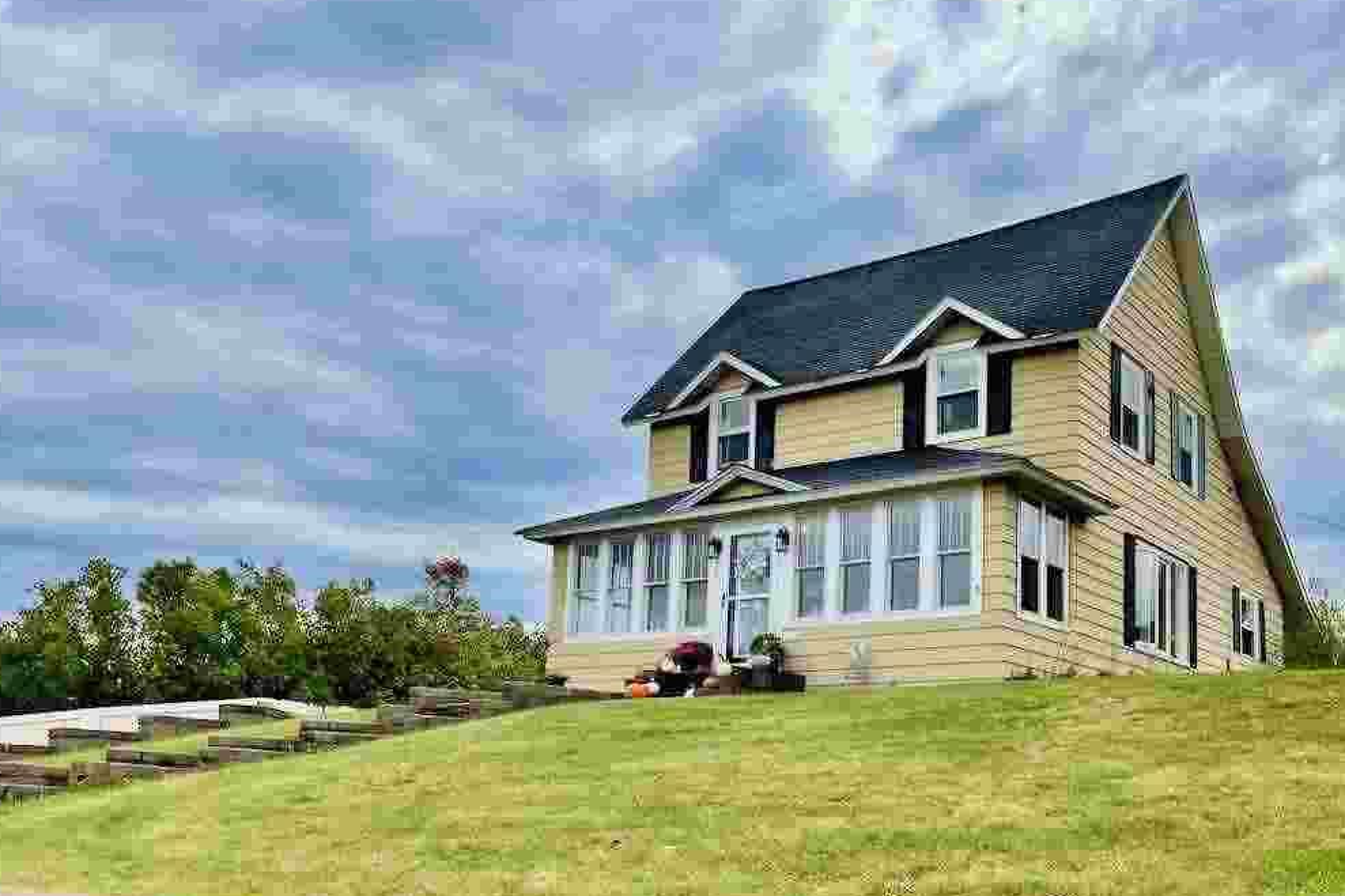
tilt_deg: +7.8
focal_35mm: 35
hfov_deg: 54.3
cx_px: 741
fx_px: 1307
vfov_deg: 37.2
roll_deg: -1.9
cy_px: 632
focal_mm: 4.2
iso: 32
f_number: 1.6
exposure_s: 1/3125
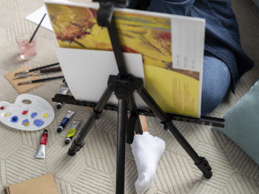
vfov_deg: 19.9
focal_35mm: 73
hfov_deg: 26.7
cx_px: 130
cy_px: 35
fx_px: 546
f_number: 2.5
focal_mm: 50
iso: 200
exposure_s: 1/125
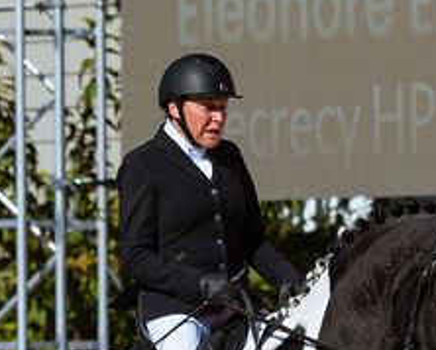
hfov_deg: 1.8
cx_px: 174
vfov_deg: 1.4
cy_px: 459
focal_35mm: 1071
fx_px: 13832
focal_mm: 320
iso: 320
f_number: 5.6
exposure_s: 1/4000
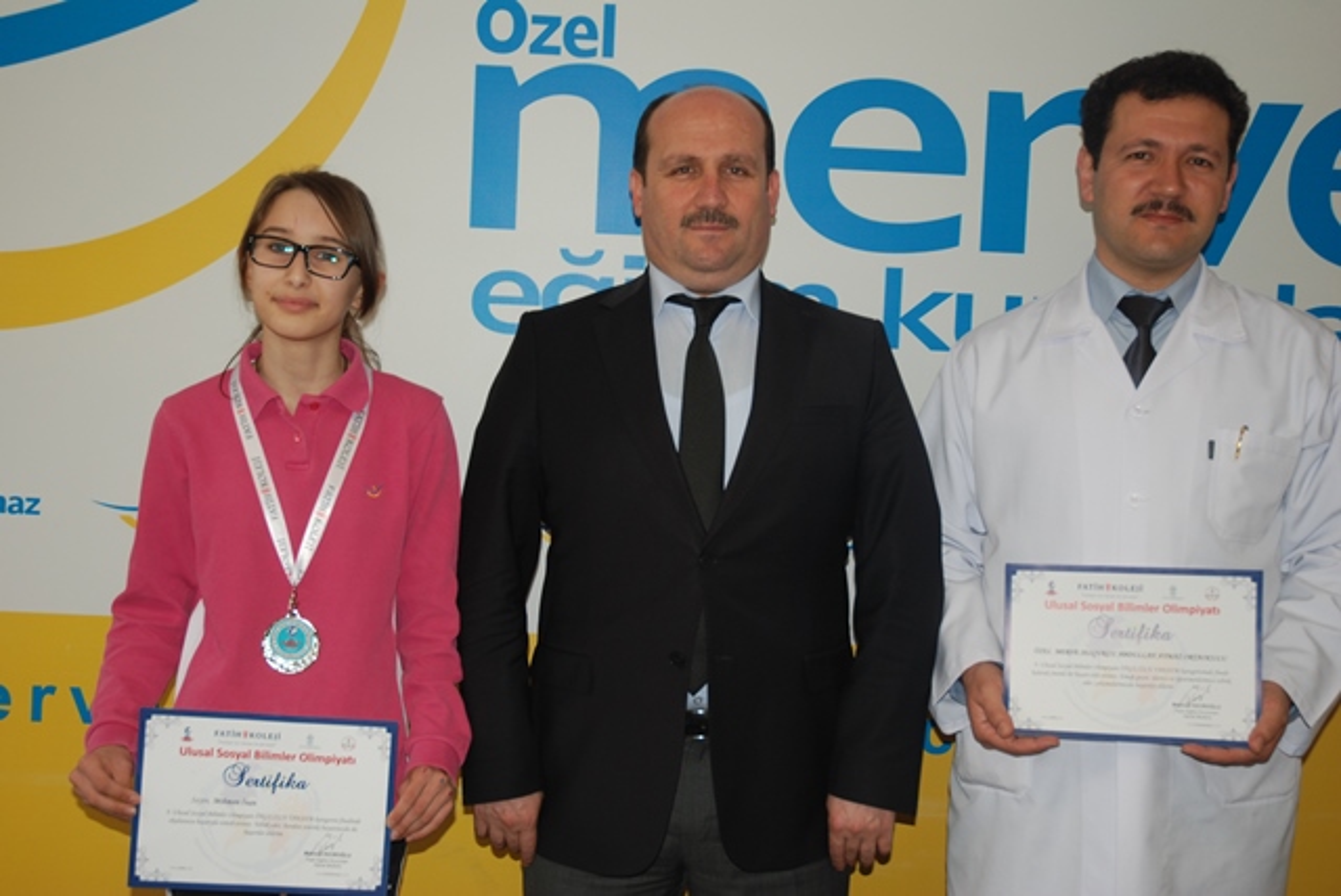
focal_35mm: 46
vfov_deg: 29.0
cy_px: 448
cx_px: 670
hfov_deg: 42.3
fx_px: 1734
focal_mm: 31
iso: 200
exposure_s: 1/60
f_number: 4
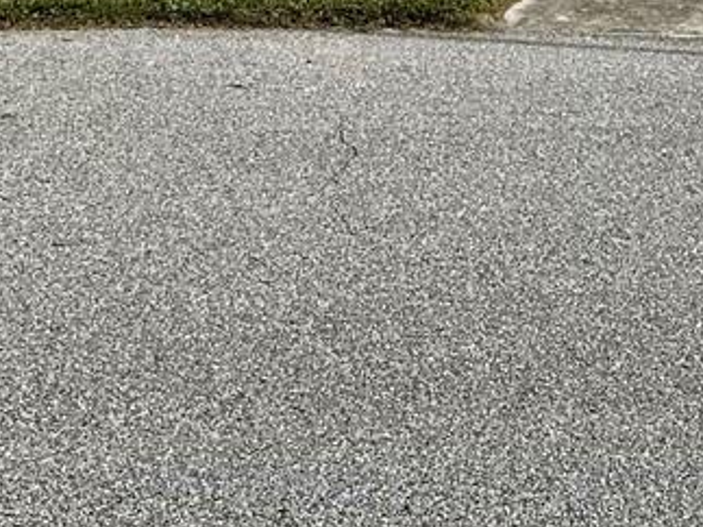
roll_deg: -1.9
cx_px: 540
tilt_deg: -2.1
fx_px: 2416
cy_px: -442
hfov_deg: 16.5
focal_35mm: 119
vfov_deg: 11.5
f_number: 1.78
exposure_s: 1/5525
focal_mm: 6.86
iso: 80
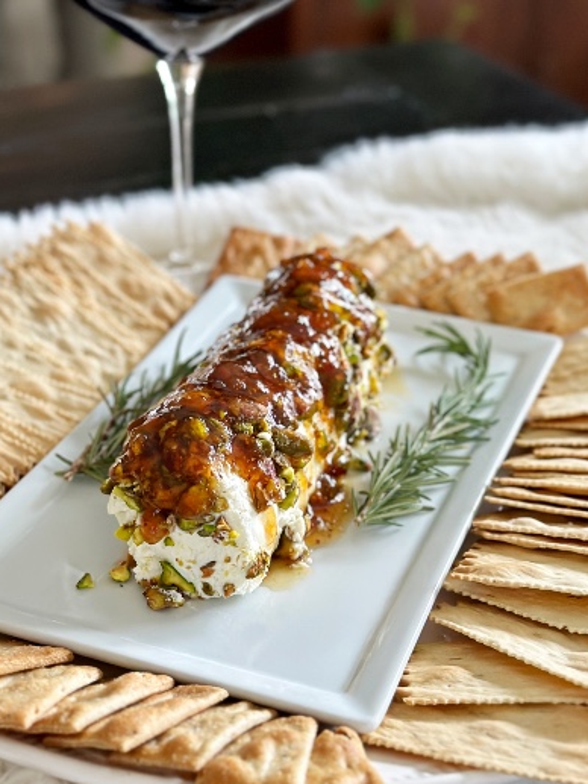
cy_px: 361
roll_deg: -0.4
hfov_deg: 22.6
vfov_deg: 29.8
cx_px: 261
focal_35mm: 65
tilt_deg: -28.8
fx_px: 1472
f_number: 1.78
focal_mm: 6.86
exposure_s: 1/60
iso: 400
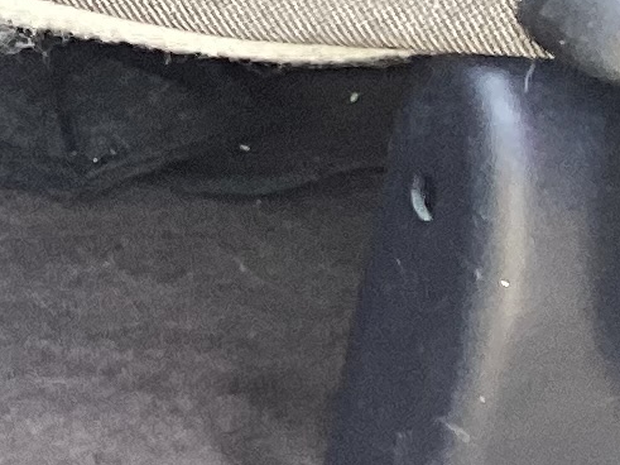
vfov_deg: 7.2
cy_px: -86
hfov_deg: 7.9
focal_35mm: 206
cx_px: -1395
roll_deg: +3.8
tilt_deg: -33.1
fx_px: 3689
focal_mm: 3.3
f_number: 2.4
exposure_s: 1/60
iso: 50
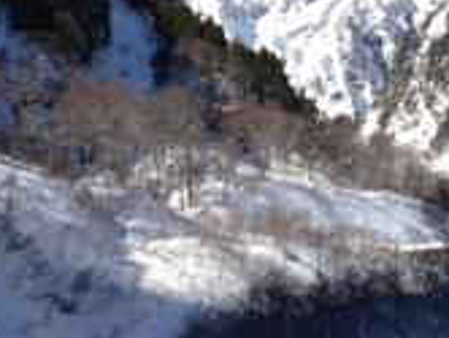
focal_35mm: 95
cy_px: 62
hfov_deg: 19.9
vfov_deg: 15.5
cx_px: 463
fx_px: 1234
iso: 50
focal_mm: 4.28
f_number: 2.4
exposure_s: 1/1972
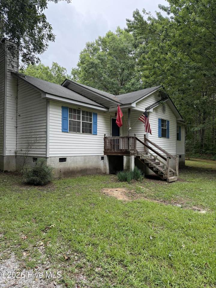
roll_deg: -0.2
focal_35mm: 24
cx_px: 108
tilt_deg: +1.2
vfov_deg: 71.6
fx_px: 200
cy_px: 144
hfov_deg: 56.8
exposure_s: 1/1060
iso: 100
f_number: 1.78
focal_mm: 6.76
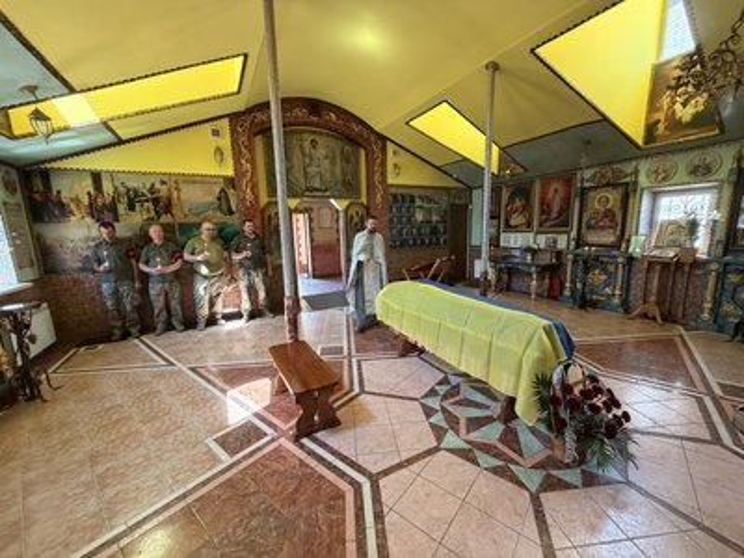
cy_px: 279
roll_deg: -0.7
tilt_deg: -9.5
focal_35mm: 14
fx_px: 301
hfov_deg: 102.1
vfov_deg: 85.7
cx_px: 372
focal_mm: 2.22
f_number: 2.2
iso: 320
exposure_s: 1/66
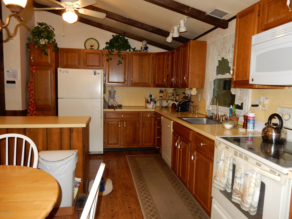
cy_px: 110
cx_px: 146
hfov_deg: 69.4
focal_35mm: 25
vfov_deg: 54.9
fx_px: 211
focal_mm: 4.5
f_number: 3.7
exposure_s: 1/60
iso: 280
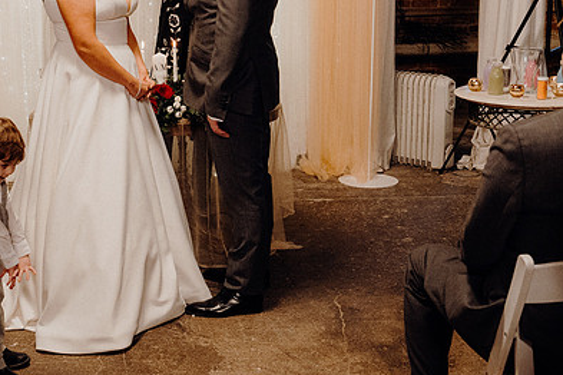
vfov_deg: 21.9
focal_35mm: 62
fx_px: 970
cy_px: 140
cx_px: 150
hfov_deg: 31.9
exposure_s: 1/160
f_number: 3.5
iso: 3200
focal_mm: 28
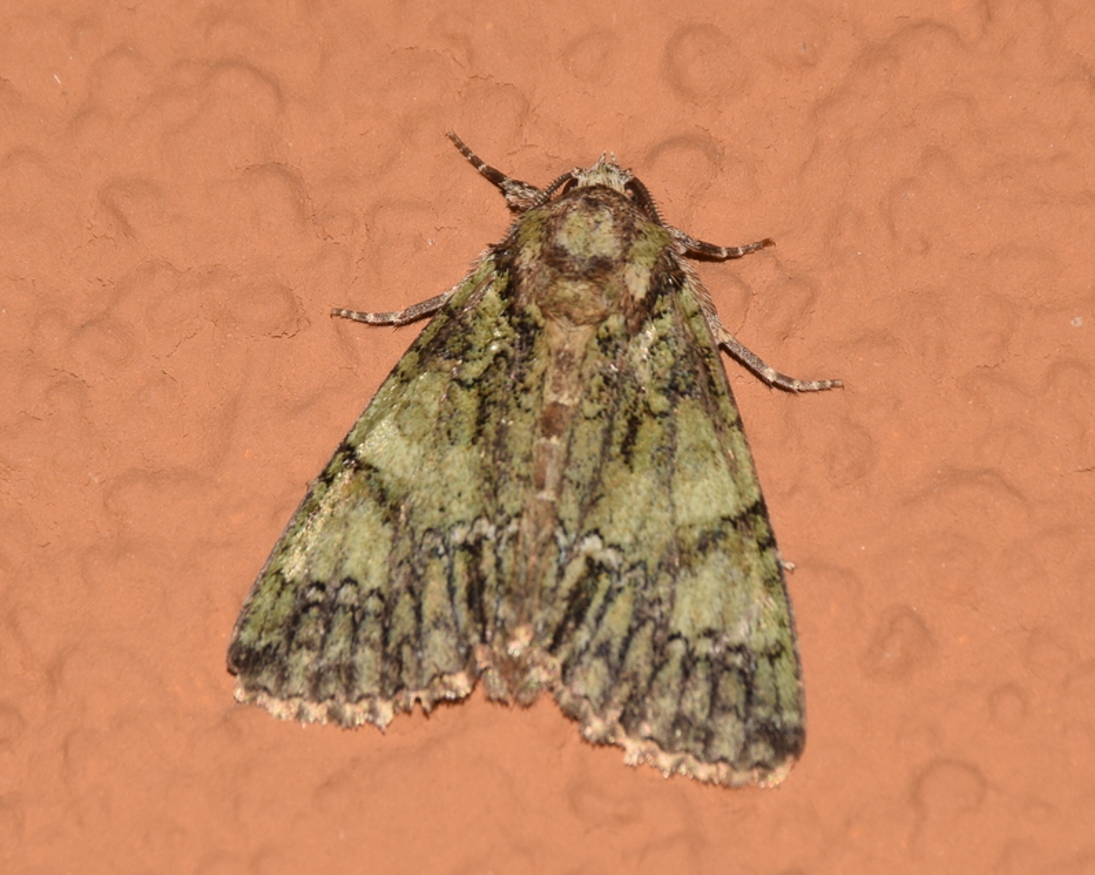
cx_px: 496
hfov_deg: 8.1
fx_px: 7709
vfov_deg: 6.5
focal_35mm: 238
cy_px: 438
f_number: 13
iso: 100
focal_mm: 140
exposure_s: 1/160
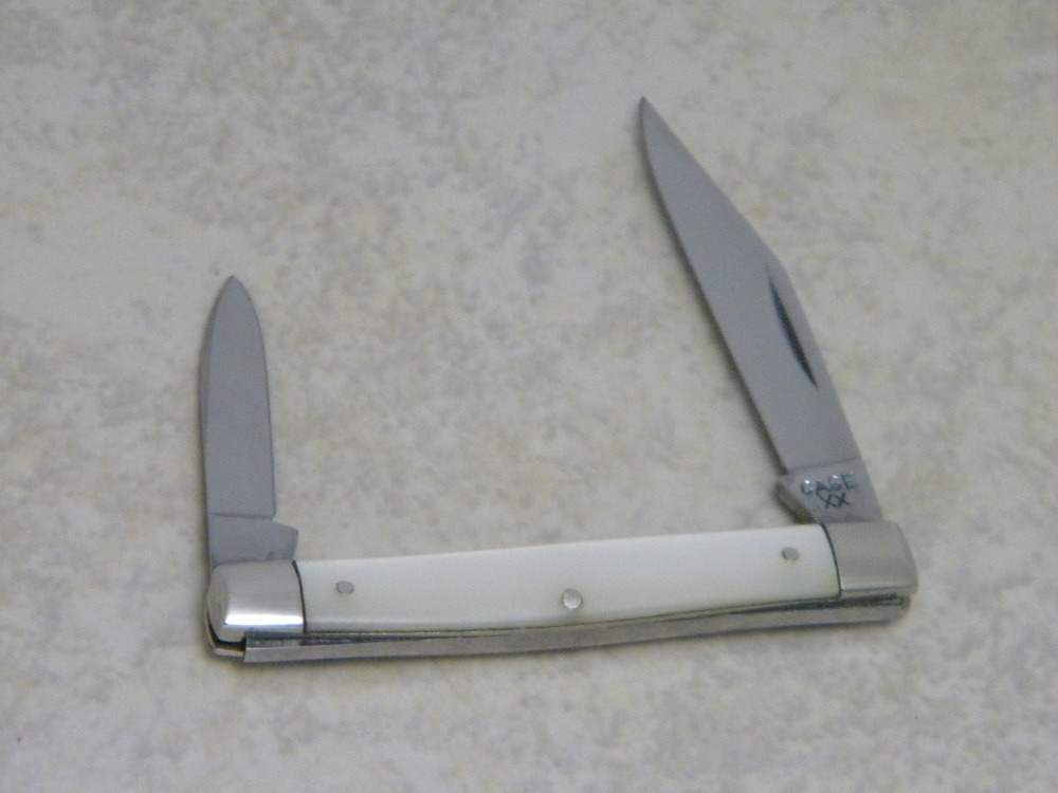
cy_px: 396
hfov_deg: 10.8
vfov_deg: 8.1
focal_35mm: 183
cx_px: 529
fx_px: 5593
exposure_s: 1/44.8
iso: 800
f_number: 5.2
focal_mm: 33.1
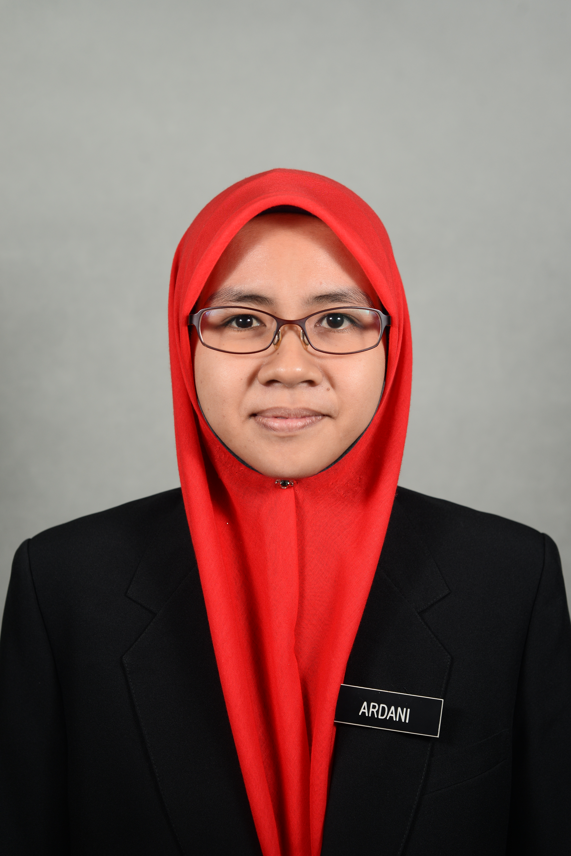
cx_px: 286
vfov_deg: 39.6
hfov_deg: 27.0
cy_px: 428
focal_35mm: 50
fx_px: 1188
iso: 320
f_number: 5.6
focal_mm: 50
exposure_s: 1/100
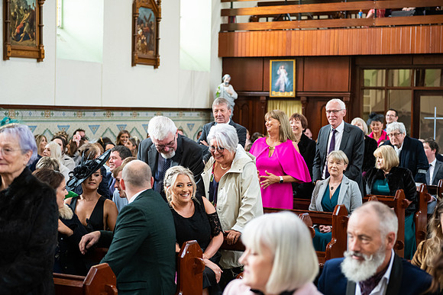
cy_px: 148
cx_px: 222
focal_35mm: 70
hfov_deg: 28.8
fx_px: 862
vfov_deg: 19.5
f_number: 3.5
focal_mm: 70
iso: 1000
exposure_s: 1/100
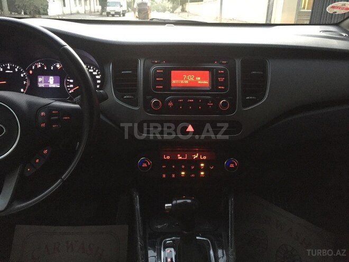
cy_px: 131
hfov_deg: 61.7
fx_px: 292
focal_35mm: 29
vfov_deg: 48.2
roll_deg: -1.6
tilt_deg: -22.1
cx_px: 174
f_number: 2.2
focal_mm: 4.15
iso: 400
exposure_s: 1/17
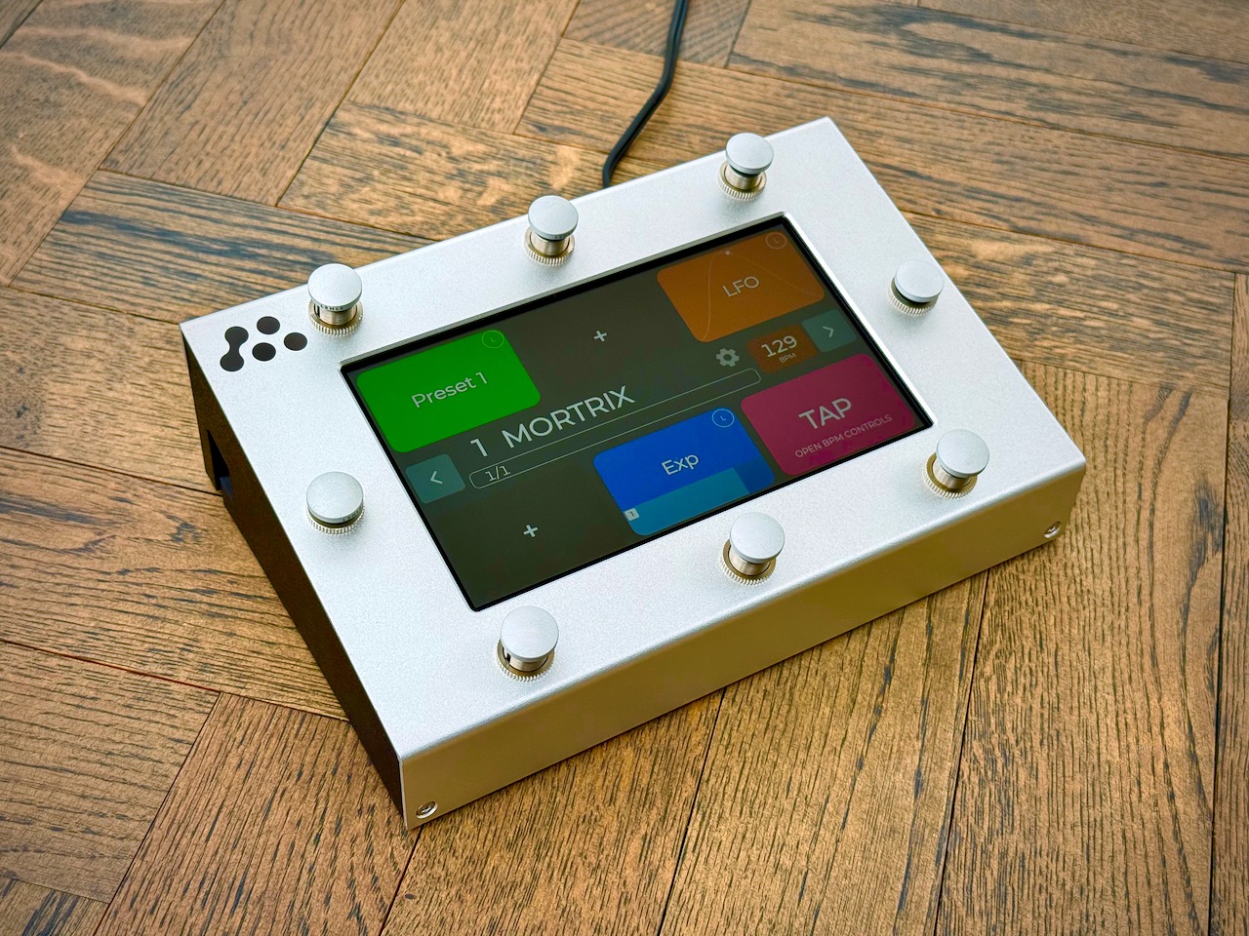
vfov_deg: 30.3
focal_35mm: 48
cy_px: 468
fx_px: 1732
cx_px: 624
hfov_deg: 39.7
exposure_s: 1/895
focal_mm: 6.76
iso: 80
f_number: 1.78
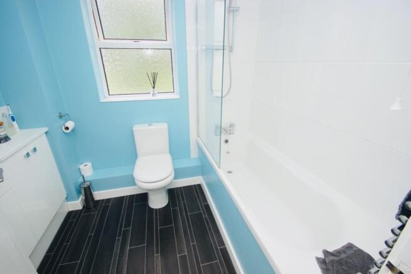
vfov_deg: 77.4
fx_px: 171
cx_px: 206
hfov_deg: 100.4
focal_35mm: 15
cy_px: 137
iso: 800
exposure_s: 1/160
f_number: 4
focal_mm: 10
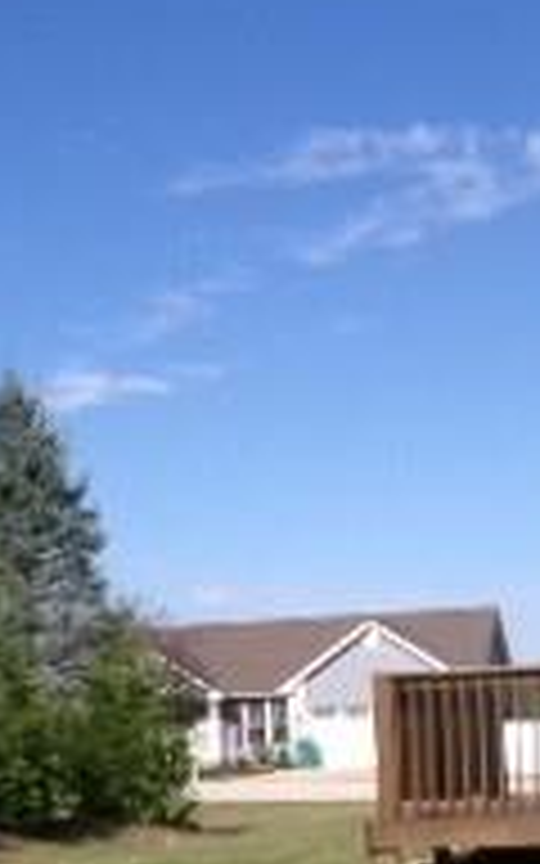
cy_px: 873
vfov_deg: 23.3
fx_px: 2001
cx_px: 166
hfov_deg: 15.3
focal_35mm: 85
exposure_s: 1/120
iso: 100
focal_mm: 4.3
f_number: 11.07
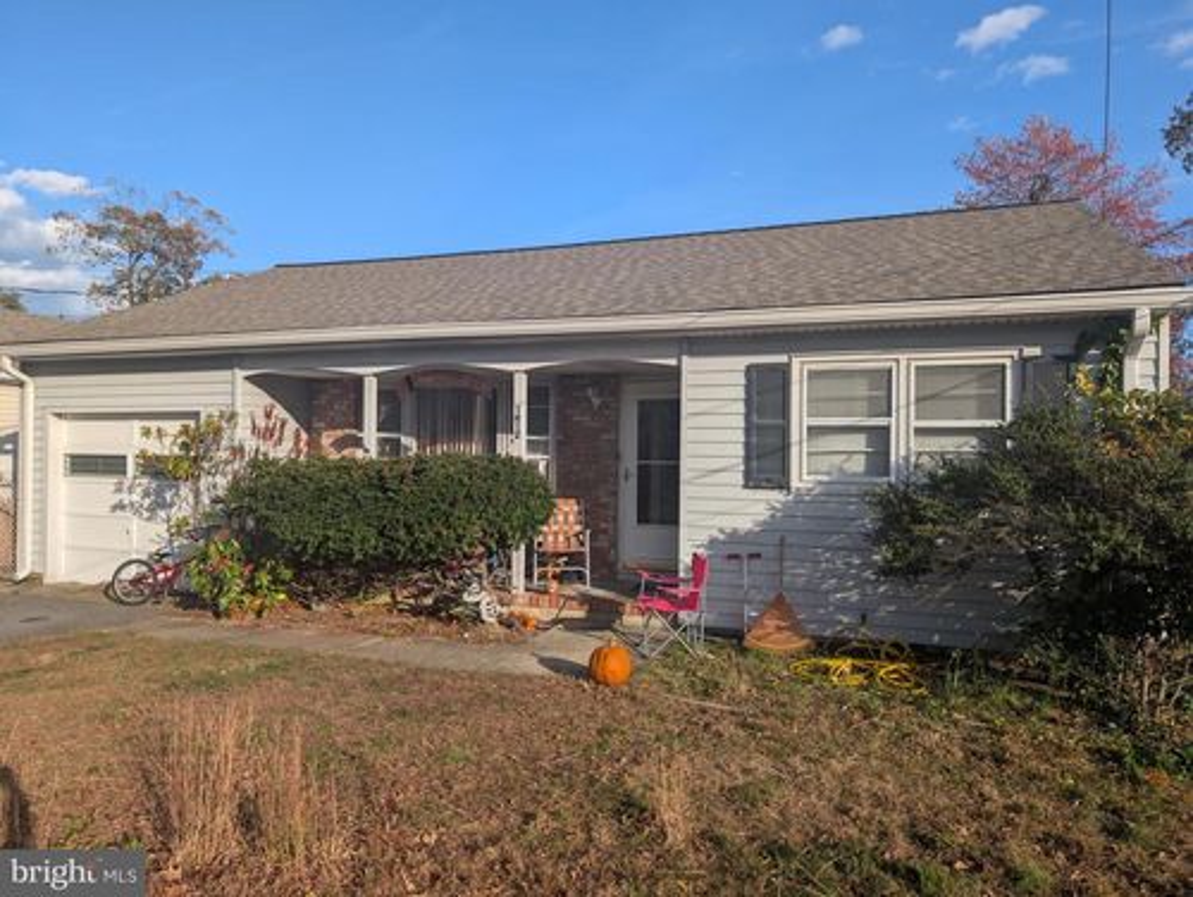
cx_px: 596
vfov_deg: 56.9
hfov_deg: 71.5
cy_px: 448
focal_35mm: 24
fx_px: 828
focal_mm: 6.9
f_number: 1.68
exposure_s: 1/1109
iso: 23
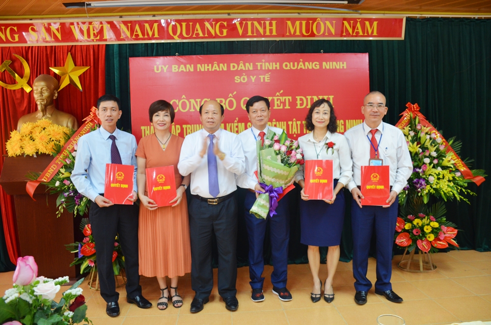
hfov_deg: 67.5
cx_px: 246
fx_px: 367
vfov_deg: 47.7
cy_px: 162
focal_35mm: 27
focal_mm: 18
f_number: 3.5
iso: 800
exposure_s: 1/30
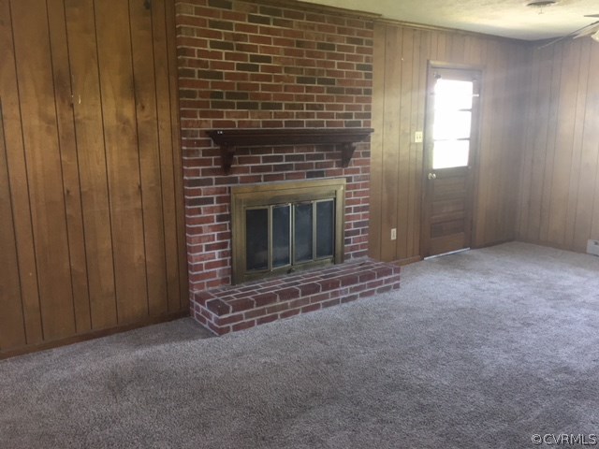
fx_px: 502
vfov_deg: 48.2
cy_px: 224
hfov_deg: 61.7
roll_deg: +0.5
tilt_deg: -9.8
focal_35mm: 29
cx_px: 300
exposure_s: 1/30
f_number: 2.2
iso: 125
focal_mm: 4.15
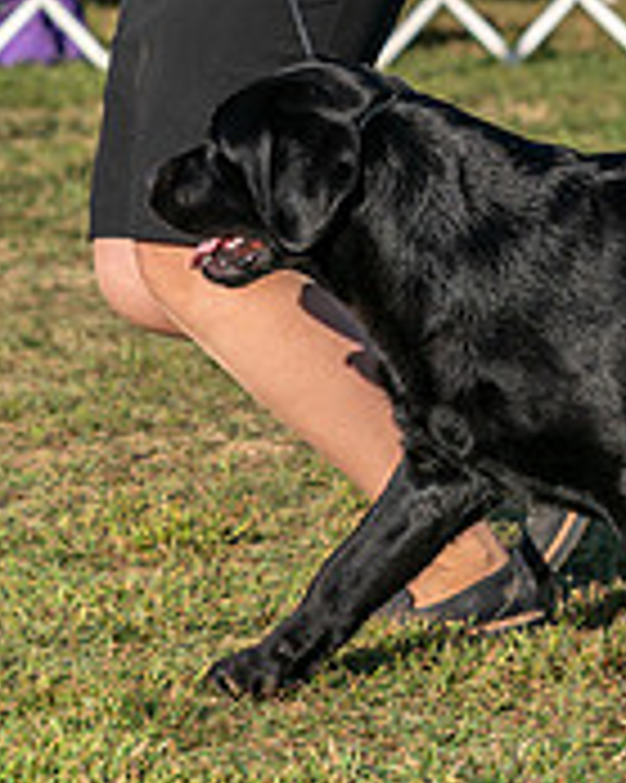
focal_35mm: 321
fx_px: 7441
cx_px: 570
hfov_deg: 4.8
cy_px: -117
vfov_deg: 6.0
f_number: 4.5
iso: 125
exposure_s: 1/1250
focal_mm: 88
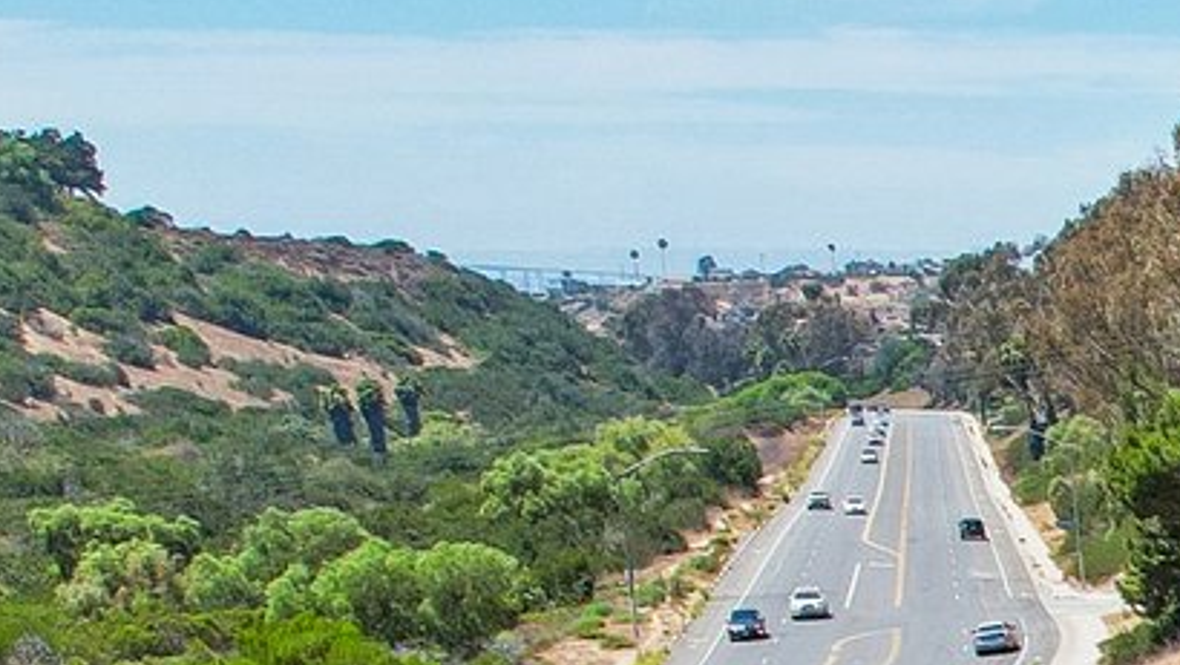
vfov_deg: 9.7
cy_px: 1435
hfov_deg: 15.1
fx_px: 3600
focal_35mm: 115
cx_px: 2374
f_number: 2.8
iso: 120
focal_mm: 8.4
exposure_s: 1/2000
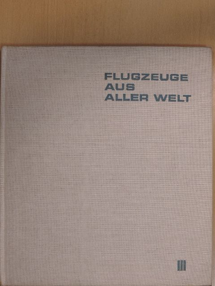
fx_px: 414
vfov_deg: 38.2
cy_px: 143
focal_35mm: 50
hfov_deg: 29.1
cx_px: 108
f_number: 4
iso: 320
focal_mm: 8.9
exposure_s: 1/50
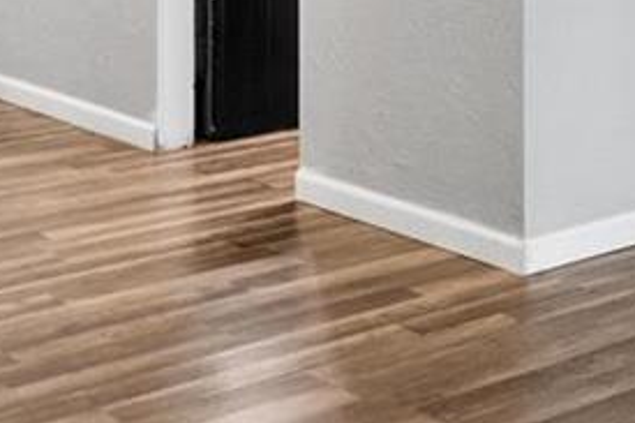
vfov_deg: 13.5
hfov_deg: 21.6
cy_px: -284
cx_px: 538
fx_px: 1639
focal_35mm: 93
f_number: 8
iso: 400
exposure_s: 1/2
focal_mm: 8
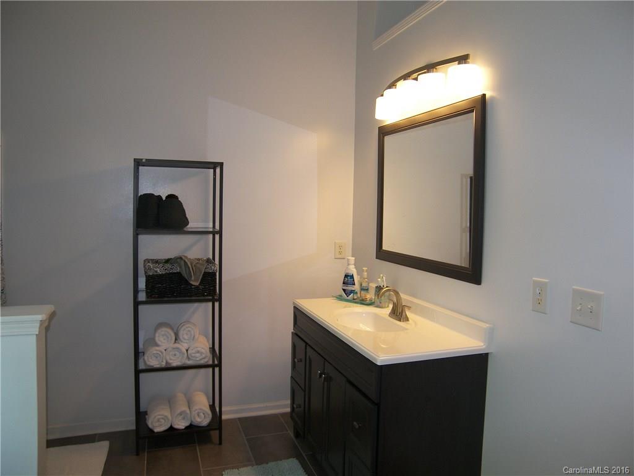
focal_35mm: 25
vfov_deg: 54.9
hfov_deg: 69.4
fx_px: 458
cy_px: 238
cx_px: 317
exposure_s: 1/30
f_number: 2.8
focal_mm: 5.3
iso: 80
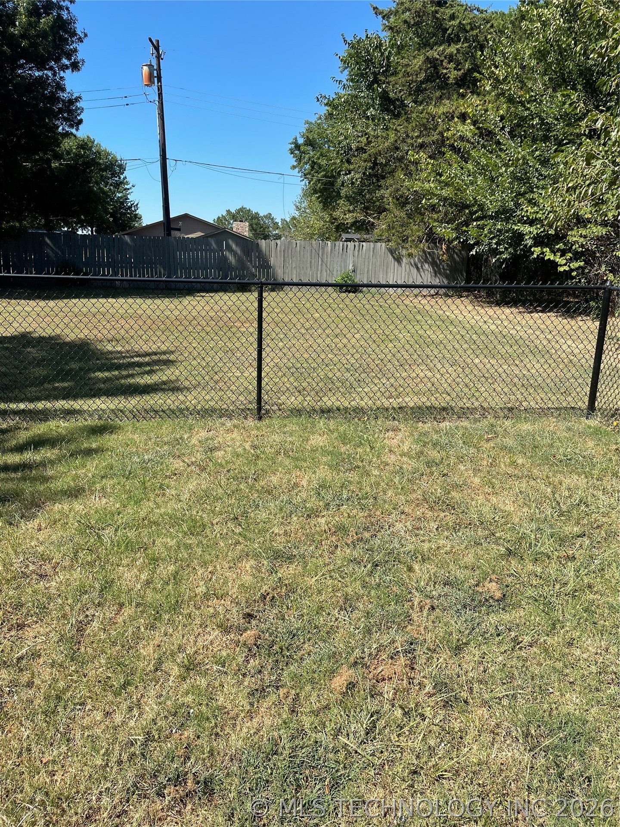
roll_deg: -0.8
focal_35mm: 26
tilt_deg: -14.0
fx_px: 621
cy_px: 414
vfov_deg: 67.3
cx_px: 310
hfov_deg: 53.1
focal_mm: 4.2
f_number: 1.6
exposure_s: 1/2212
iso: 32
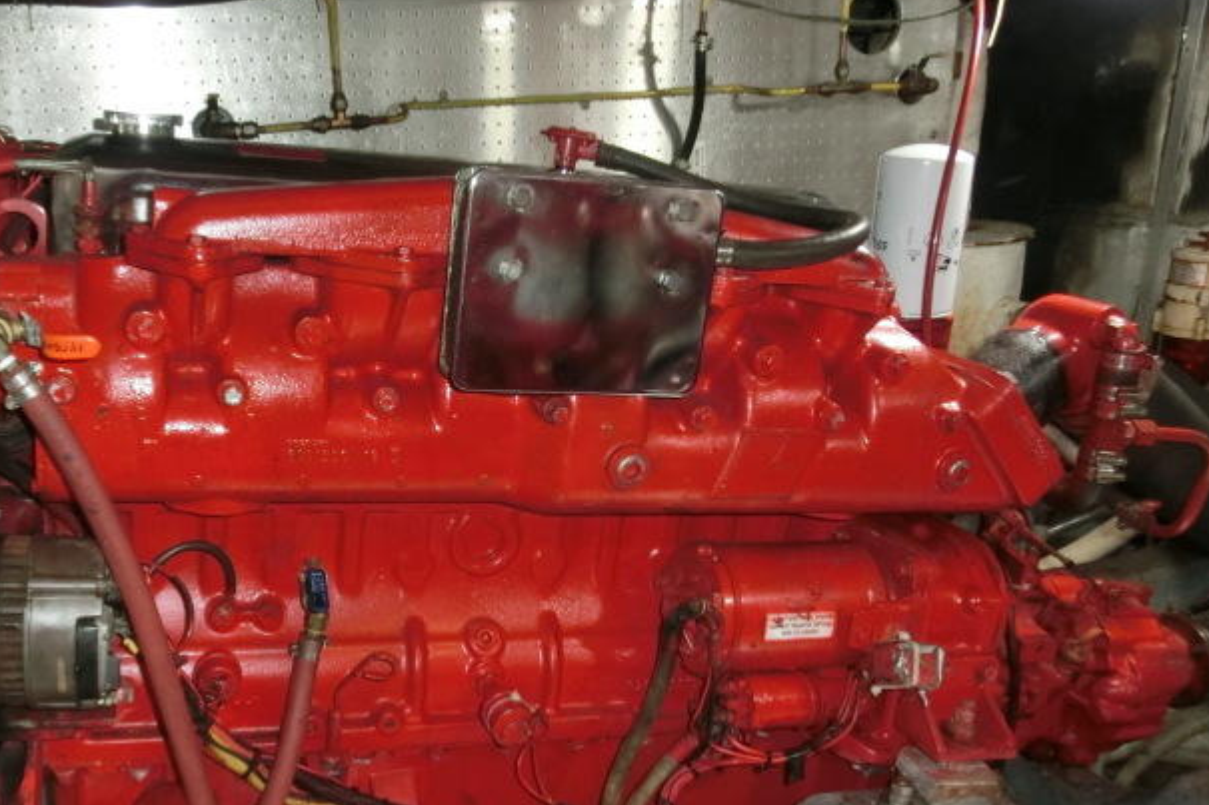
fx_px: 1108
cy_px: 493
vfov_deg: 39.7
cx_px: 440
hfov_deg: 56.4
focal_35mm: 33
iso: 400
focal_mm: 4.24
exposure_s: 1/50
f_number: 3
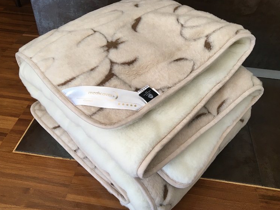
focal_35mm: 31
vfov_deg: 45.4
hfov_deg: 58.4
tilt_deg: -42.2
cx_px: 141
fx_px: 251
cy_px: 107
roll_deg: -2.3
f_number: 2.2
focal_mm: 4.15
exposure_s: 1/33
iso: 40
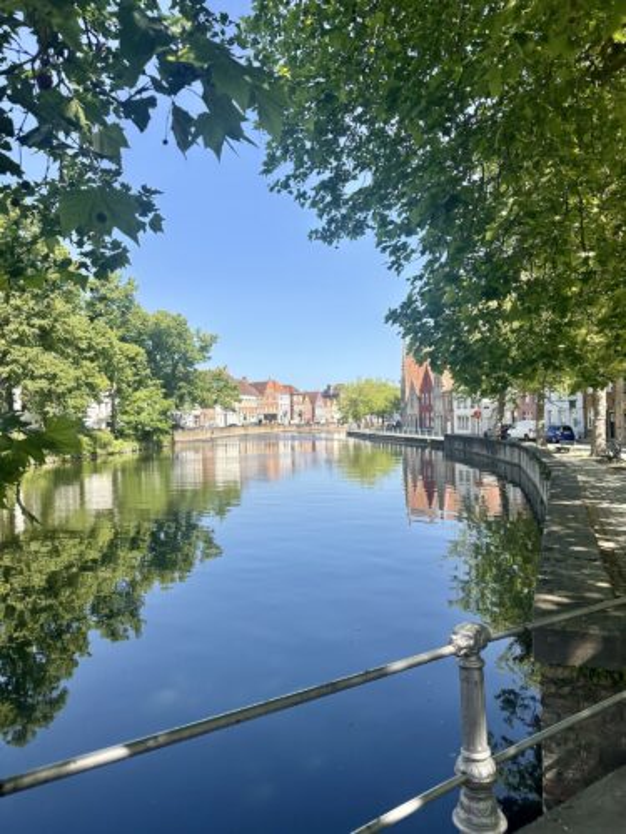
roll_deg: +1.4
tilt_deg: +0.9
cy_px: 417
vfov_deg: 71.6
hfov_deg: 56.8
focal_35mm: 24
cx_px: 313
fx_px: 579
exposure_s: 1/2591
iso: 80
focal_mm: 6.86
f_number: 1.78
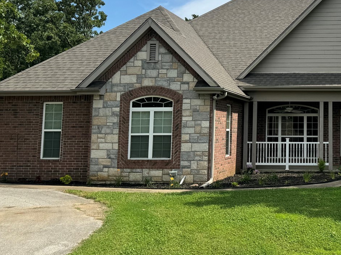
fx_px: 483
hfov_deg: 36.3
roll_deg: -0.4
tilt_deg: +5.4
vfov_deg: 29.4
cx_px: 313
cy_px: 76
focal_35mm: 49
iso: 80
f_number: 1.78
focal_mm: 6.76
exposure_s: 1/4310
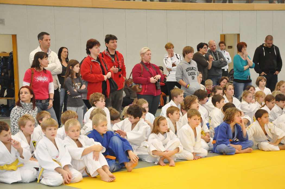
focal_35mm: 87
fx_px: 688
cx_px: 142
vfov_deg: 15.7
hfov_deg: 23.4
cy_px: 94
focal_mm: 58
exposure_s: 1/80
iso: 2000
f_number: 7.1
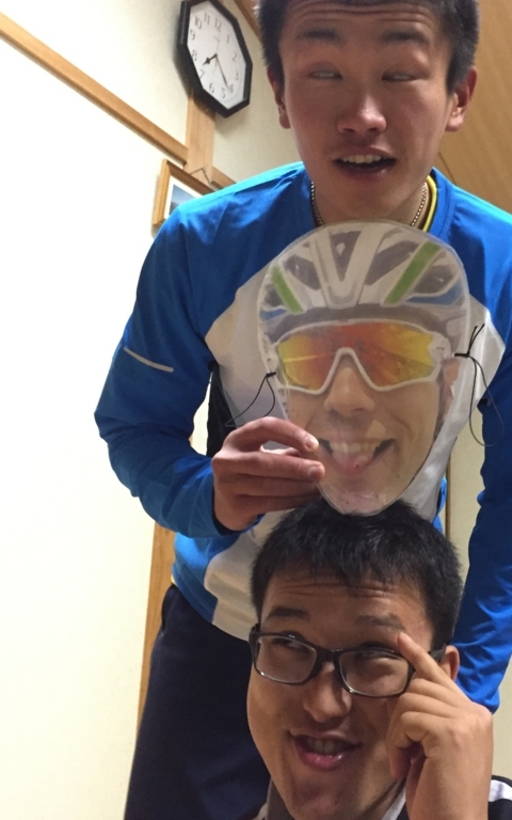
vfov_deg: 48.2
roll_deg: -0.2
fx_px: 915
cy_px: 393
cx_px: 374
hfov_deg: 30.8
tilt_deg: +14.8
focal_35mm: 41
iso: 250
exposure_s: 1/20
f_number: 2.2
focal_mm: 4.15
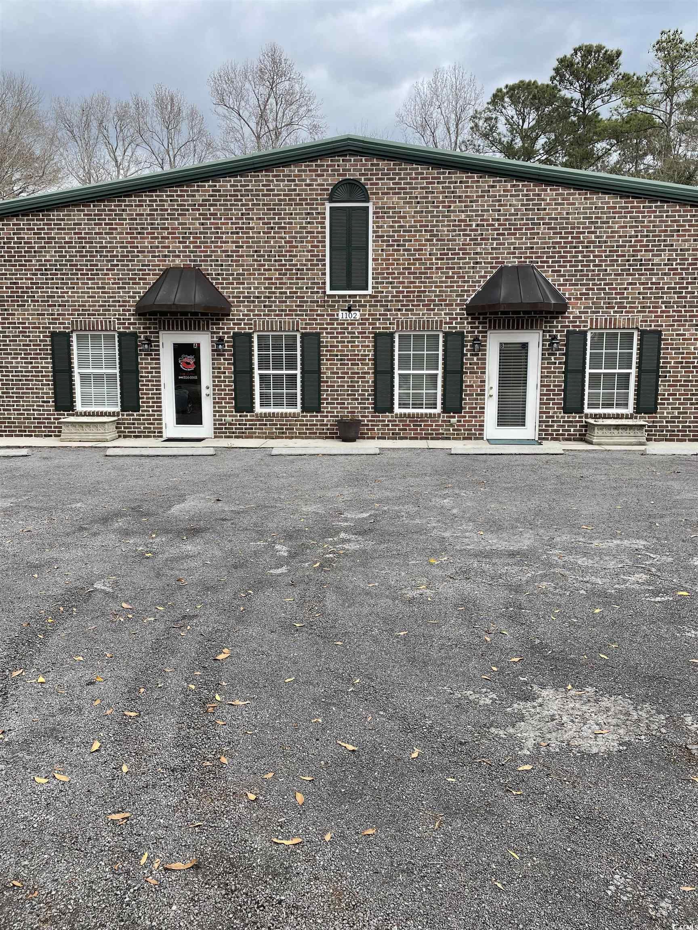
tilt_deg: -6.2
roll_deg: +0.4
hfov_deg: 53.1
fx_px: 699
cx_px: 349
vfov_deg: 67.3
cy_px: 465
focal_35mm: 26
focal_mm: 4.2
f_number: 1.6
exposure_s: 1/509
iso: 32
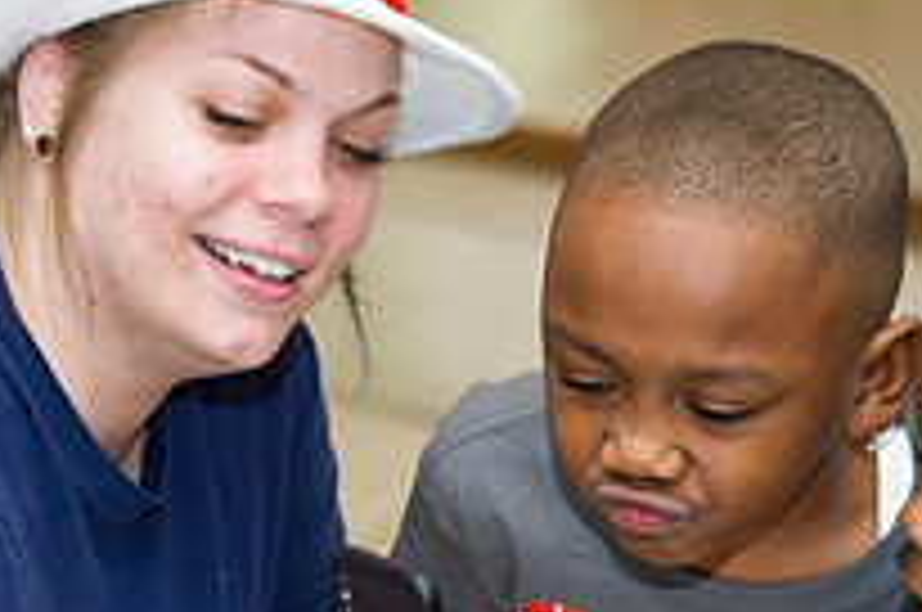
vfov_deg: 5.1
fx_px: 6879
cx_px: 468
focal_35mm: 269
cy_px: 418
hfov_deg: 7.7
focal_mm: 95
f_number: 4.5
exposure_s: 1/200
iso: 1250
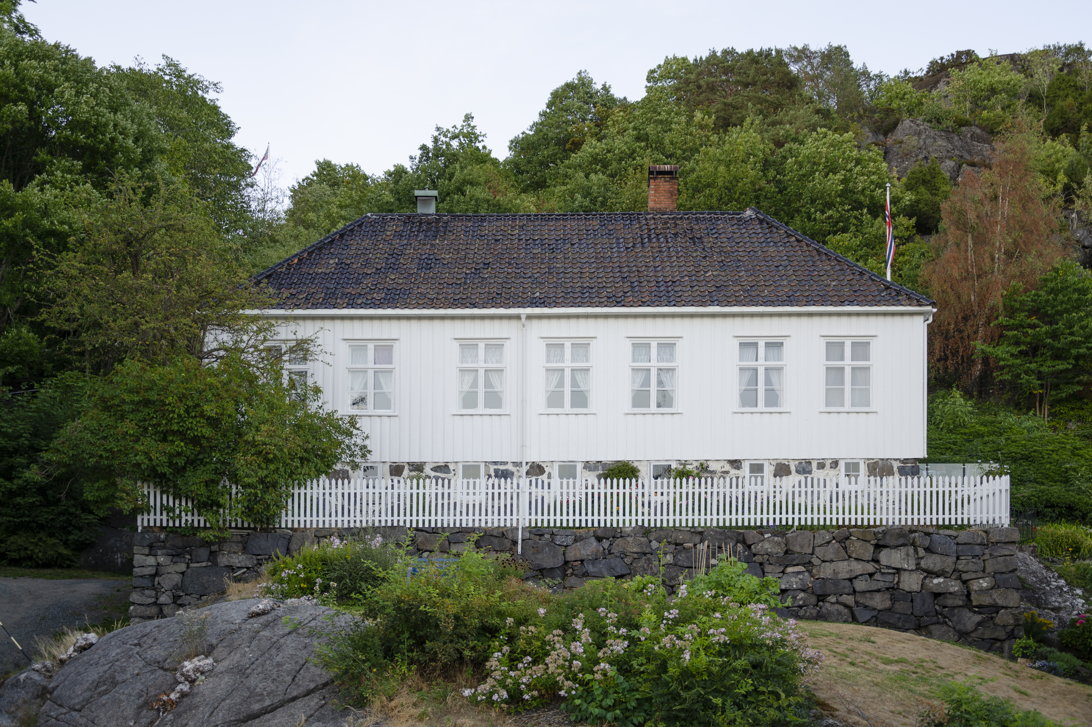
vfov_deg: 35.5
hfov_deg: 51.3
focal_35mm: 38
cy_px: 364
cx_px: 546
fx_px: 1137
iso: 200
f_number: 4
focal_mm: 25
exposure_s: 1/125
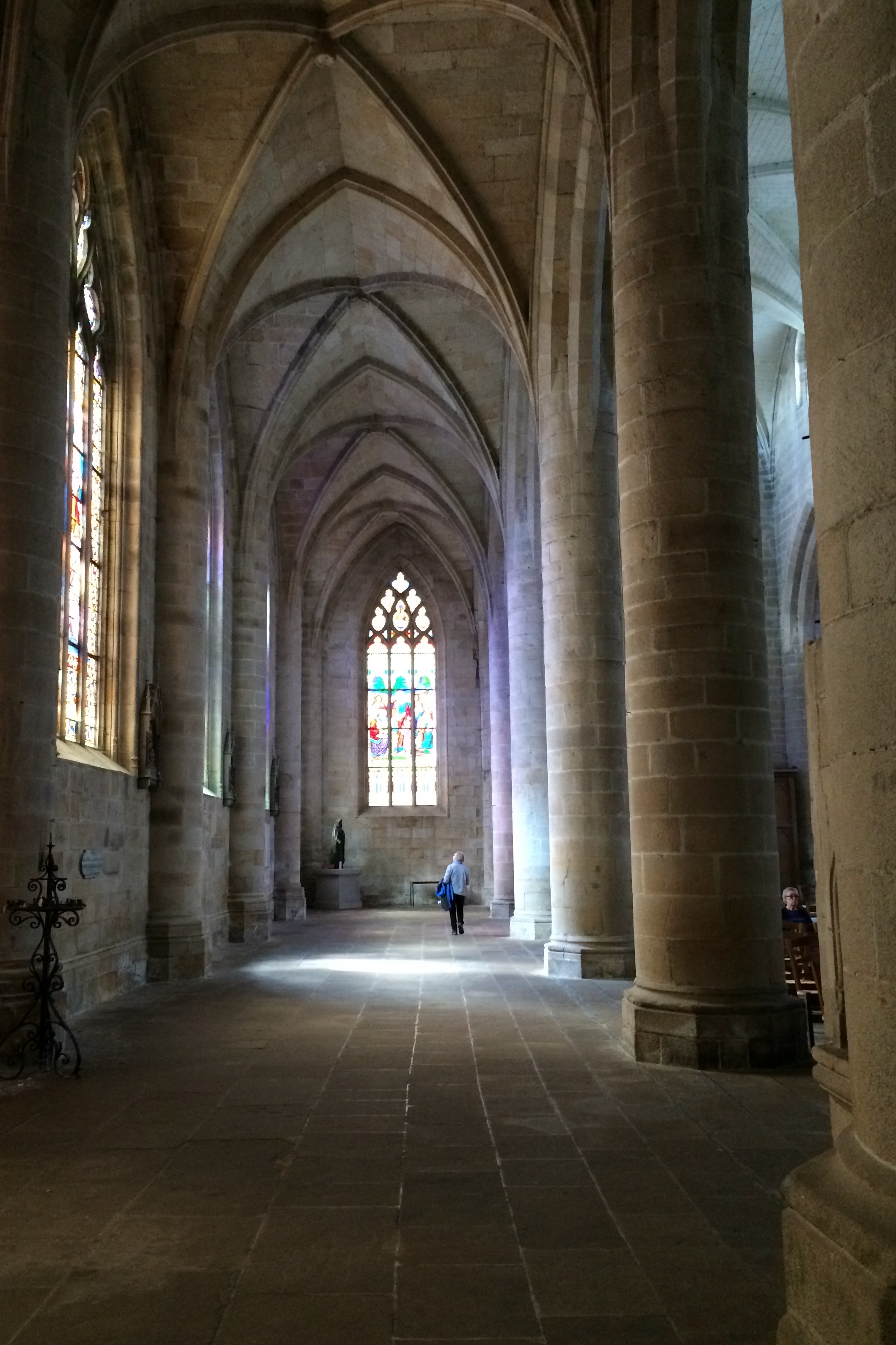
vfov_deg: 60.3
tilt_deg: +9.9
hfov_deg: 42.2
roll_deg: +1.8
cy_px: 683
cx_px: 385
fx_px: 1157
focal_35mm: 31
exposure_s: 1/15
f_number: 2.2
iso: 320
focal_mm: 4.15
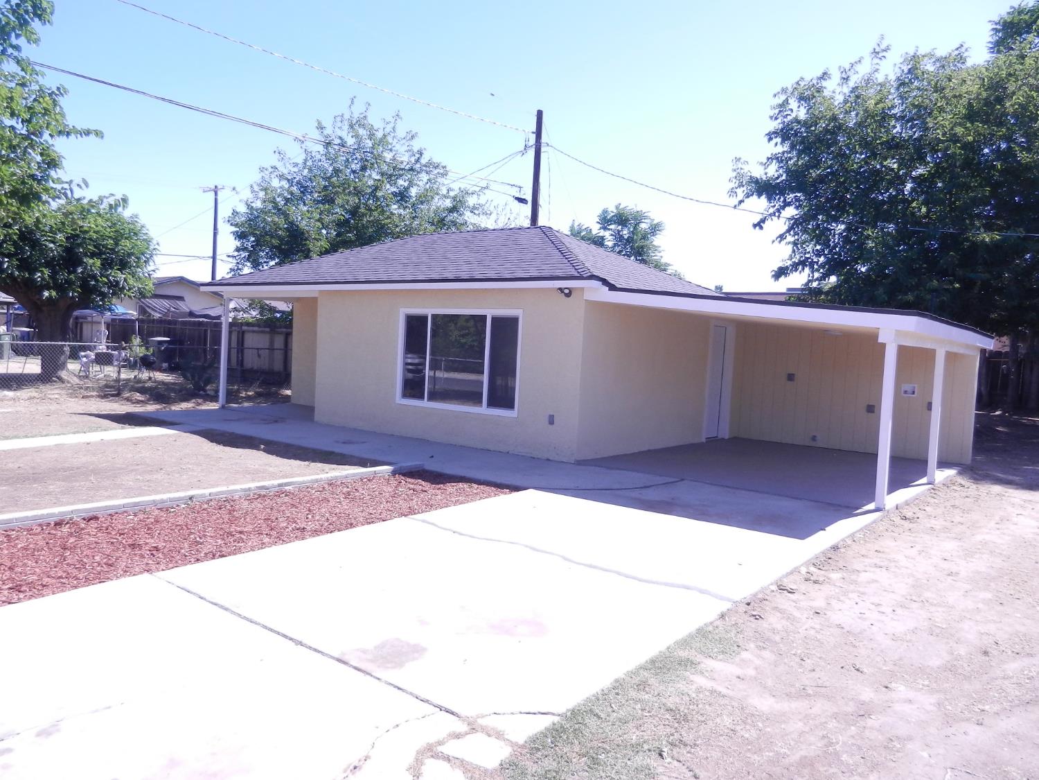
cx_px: 520
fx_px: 750
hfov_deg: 69.4
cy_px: 390
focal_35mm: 25
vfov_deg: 54.9
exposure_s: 1/800
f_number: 3.5
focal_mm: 4.5
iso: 160
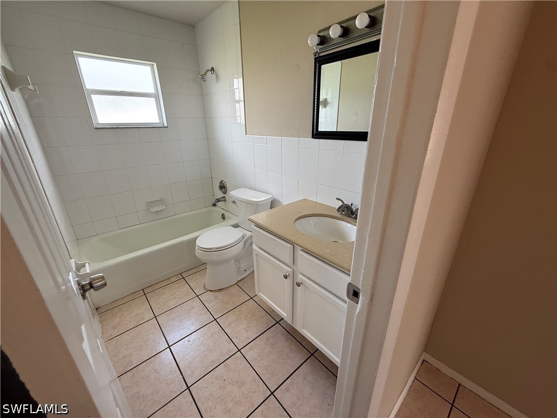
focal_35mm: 14
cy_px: 209
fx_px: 225
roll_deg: -2.3
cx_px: 278
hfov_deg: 102.1
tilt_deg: -21.0
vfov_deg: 85.7
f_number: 2.2
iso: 125
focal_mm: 2.22
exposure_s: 1/99
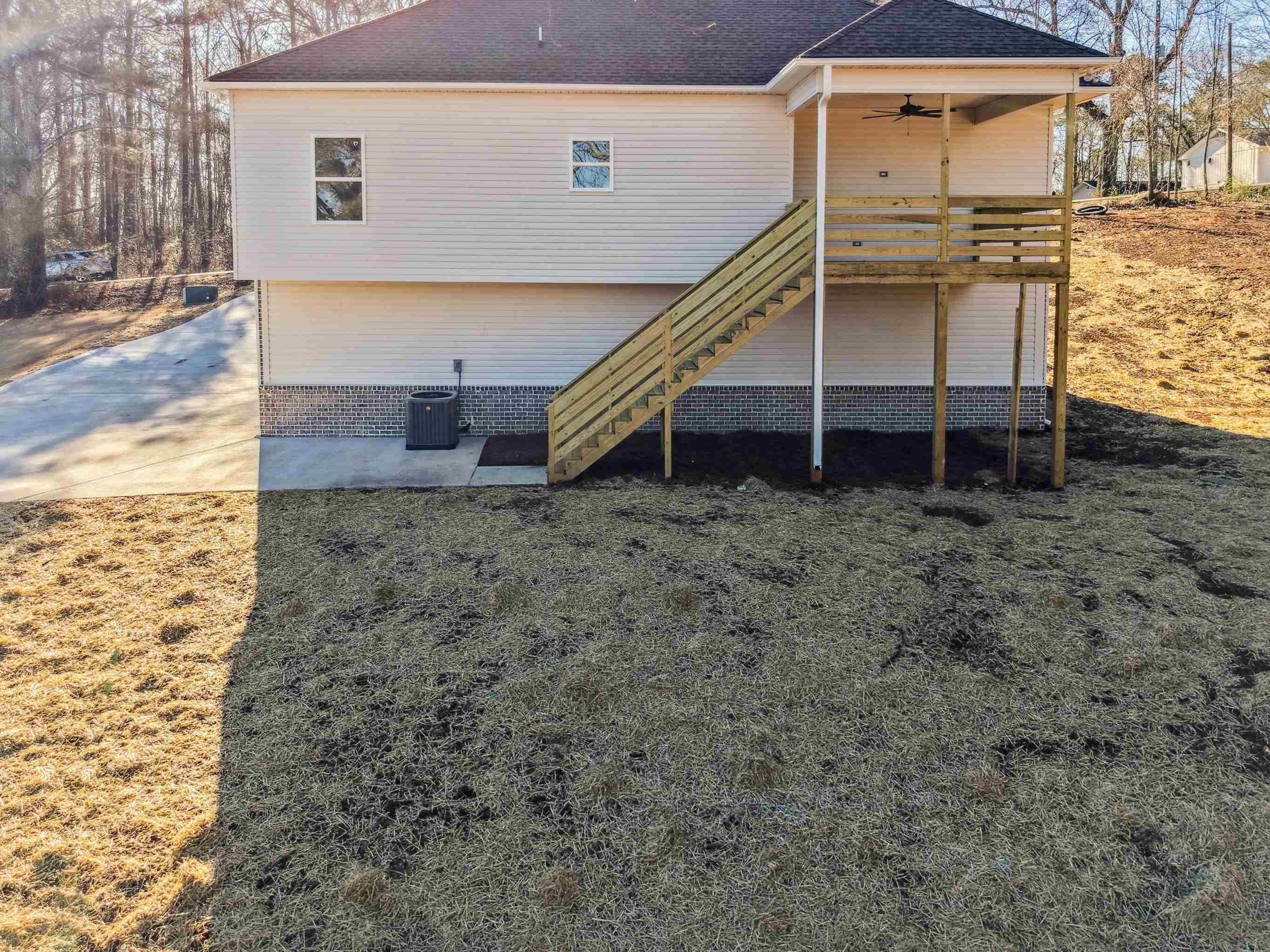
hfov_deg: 65.3
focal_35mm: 27
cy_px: 432
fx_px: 991
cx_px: 633
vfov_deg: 51.3
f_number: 1.8
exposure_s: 1/2500
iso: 300
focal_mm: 8.7
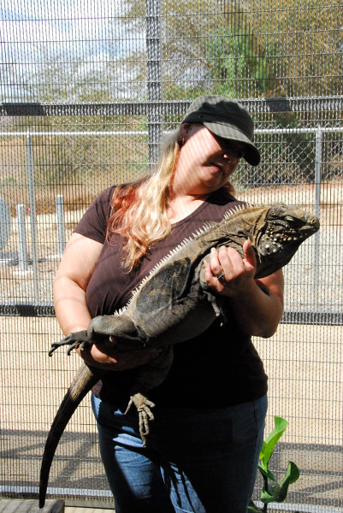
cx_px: 172
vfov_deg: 41.1
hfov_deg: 28.1
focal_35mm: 48
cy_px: 256
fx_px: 685
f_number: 8
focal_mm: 32
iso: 1600
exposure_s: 1/2000
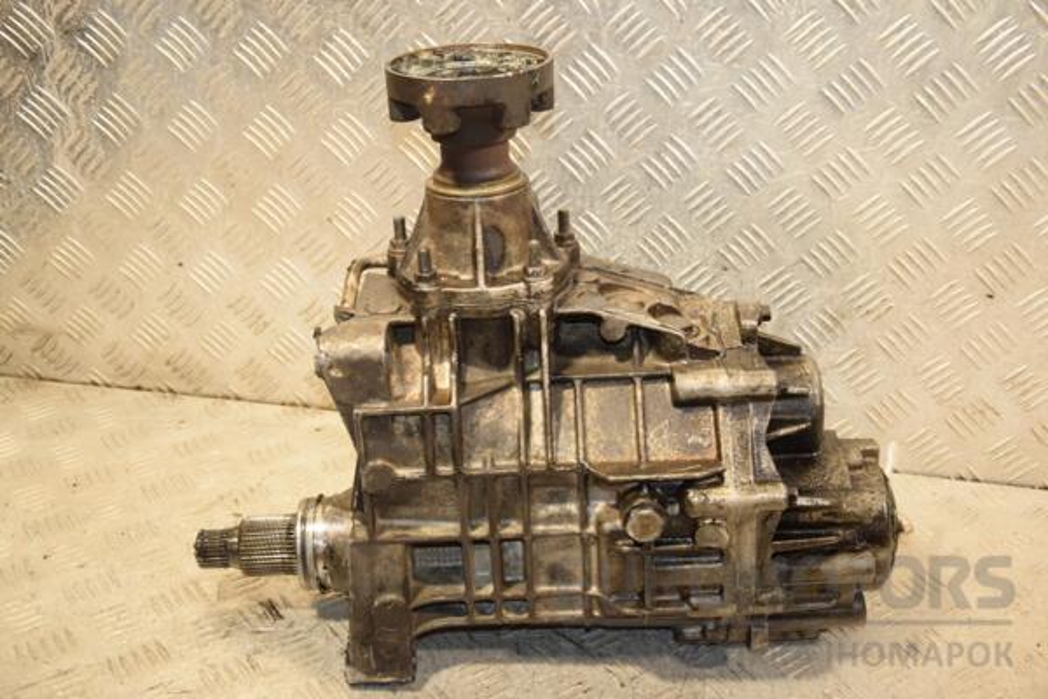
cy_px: 350
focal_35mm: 48
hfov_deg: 41.1
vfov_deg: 28.1
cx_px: 524
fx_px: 1397
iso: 800
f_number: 5
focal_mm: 32
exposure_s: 1/160
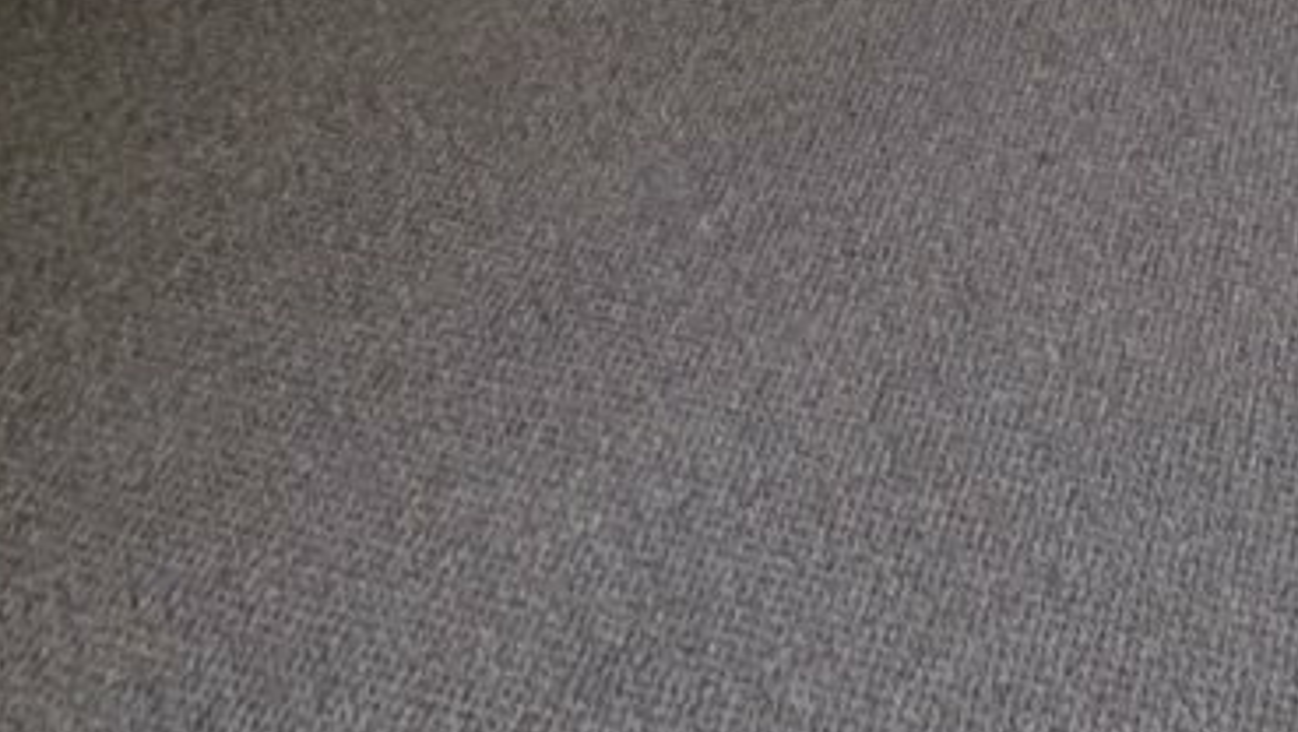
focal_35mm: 68
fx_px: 2342
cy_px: -1774
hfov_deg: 22.1
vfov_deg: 9.8
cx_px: 2206
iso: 71
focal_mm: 2.02
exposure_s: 1/94.8
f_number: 1.7
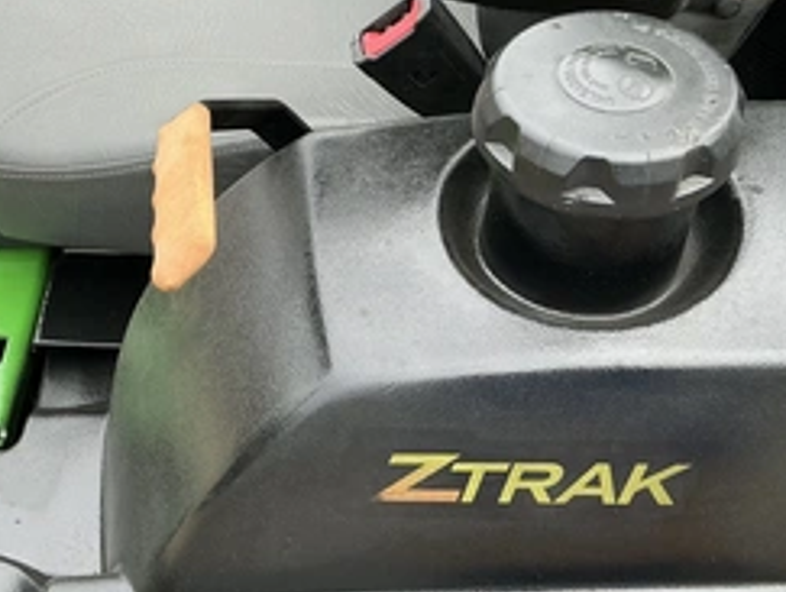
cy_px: 311
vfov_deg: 31.6
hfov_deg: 41.0
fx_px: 1046
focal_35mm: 46
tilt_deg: -49.3
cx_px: 314
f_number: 1.8
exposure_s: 1/259
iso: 25
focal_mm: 3
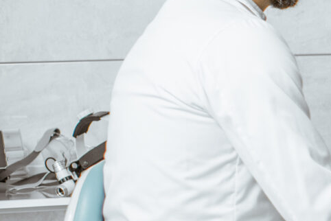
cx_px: 741
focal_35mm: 186
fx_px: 1711
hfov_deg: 9.9
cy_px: 225
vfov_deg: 7.4
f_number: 2.2
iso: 500
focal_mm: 35
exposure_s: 1/200
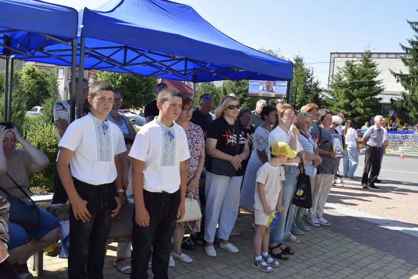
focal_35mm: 33
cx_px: 209
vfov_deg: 40.0
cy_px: 140
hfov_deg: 57.2
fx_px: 383
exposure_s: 1/250
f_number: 8
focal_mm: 22
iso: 200
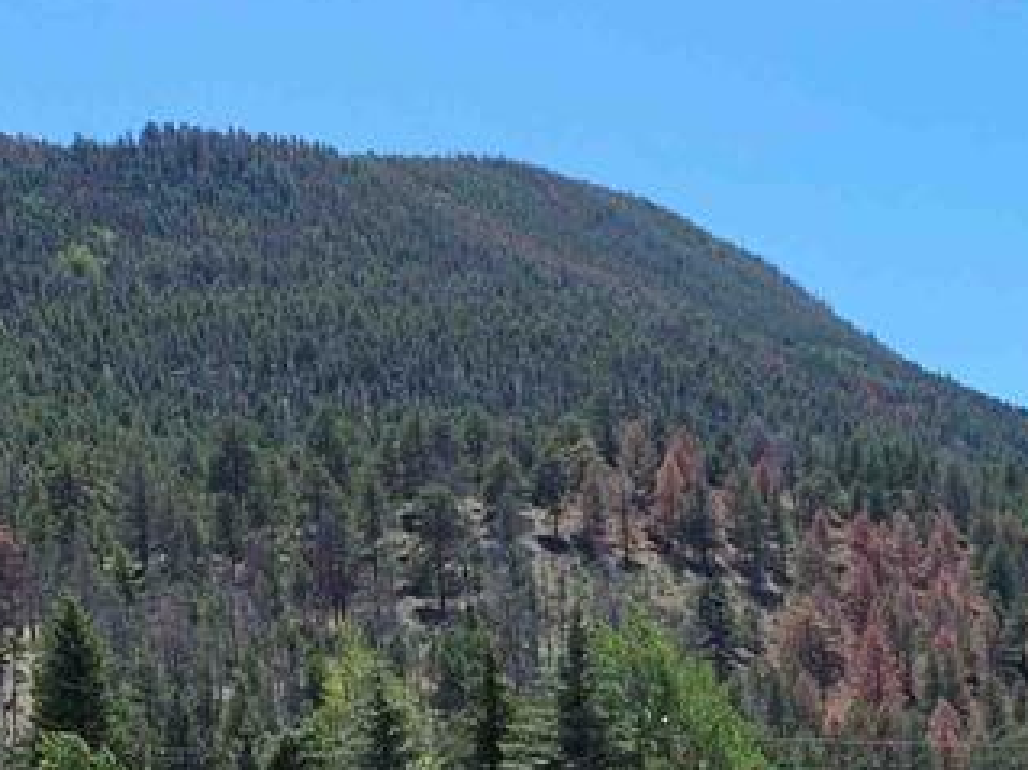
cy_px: 1112
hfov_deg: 22.7
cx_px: 1331
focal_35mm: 77
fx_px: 2286
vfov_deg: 17.4
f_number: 1.8
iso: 40
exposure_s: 1/1153
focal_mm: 5.23
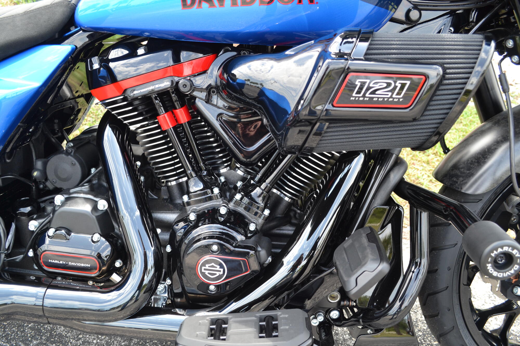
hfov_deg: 61.9
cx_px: 260
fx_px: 433
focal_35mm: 30
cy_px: 173
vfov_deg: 43.6
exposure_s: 1/125
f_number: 5.6
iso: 360
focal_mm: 20
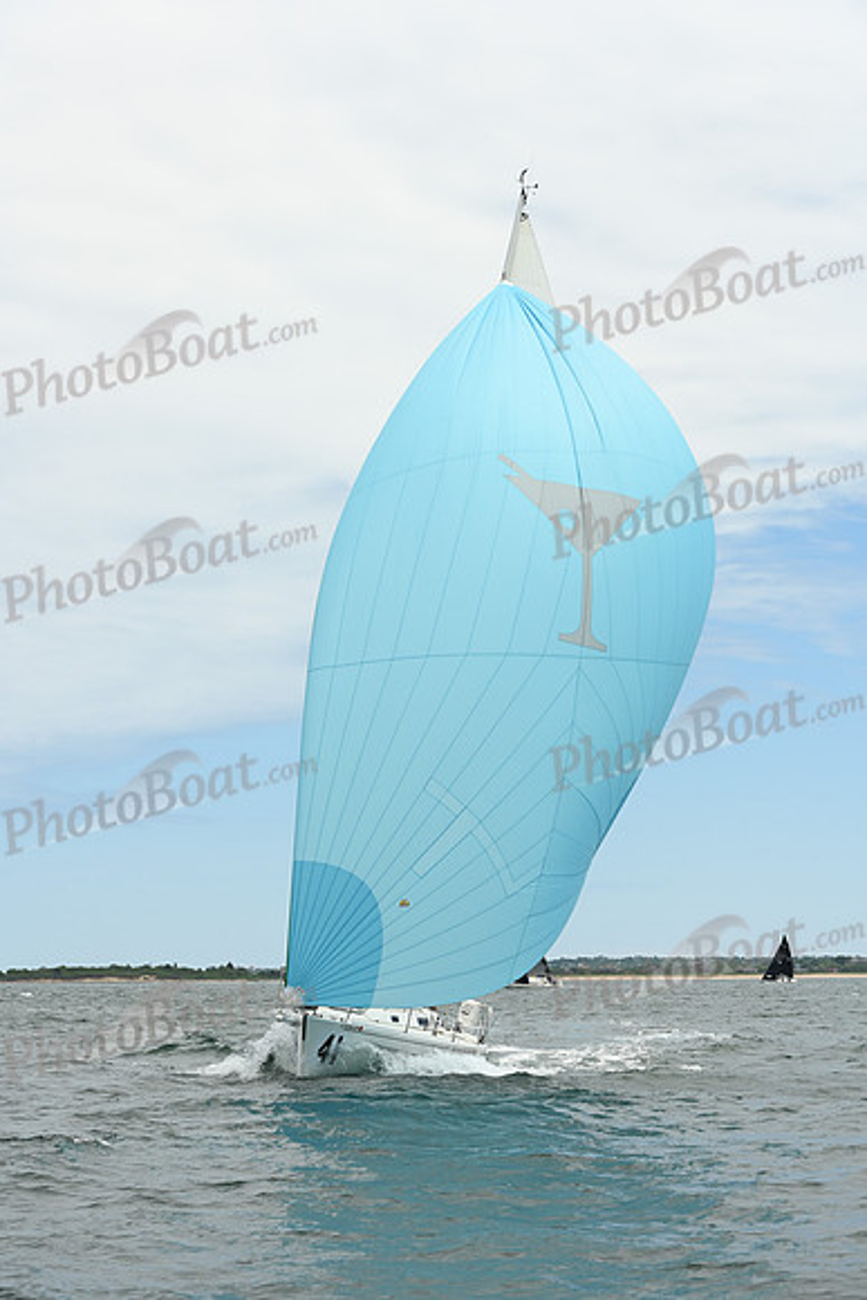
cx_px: 434
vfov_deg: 28.8
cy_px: 650
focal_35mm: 70
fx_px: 2527
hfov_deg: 19.5
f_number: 9
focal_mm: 70
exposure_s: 1/1000
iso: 320
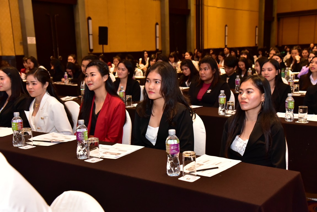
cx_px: 158
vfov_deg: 29.3
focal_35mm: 46
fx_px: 405
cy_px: 106
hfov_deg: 42.7
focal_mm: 46
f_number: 5.6
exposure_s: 1/180
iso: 4500
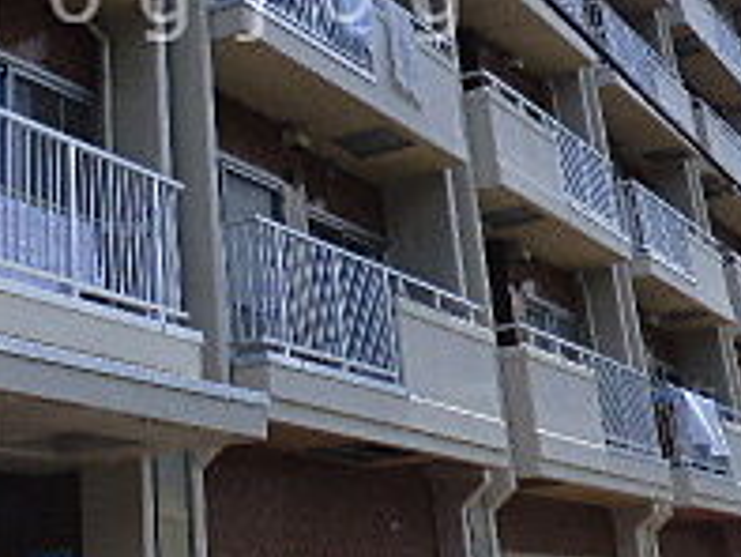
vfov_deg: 21.8
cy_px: -4
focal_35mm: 65
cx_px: 222
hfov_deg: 29.5
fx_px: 1392
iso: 160
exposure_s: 1/1600
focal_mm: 3.58
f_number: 2.8
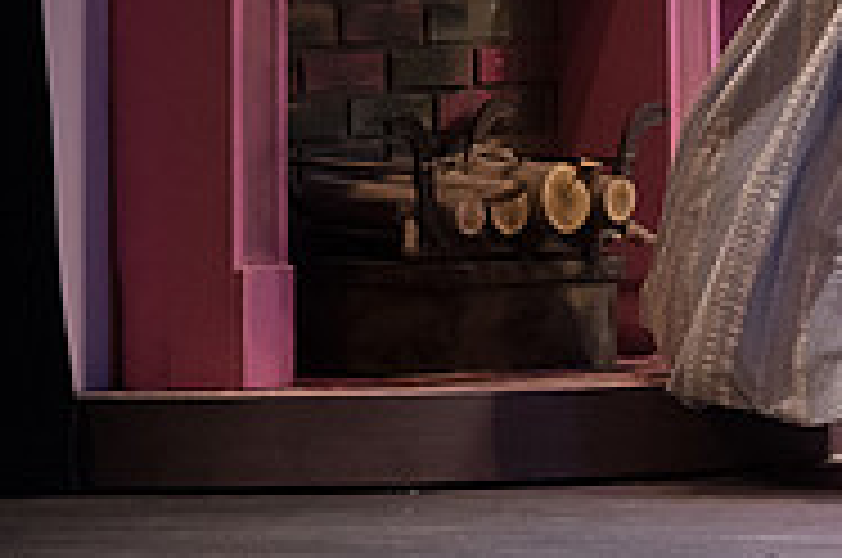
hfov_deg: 3.8
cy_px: -178
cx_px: 1076
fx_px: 12702
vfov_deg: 2.5
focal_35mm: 544
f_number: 4
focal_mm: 175
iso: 5000
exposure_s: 1/400
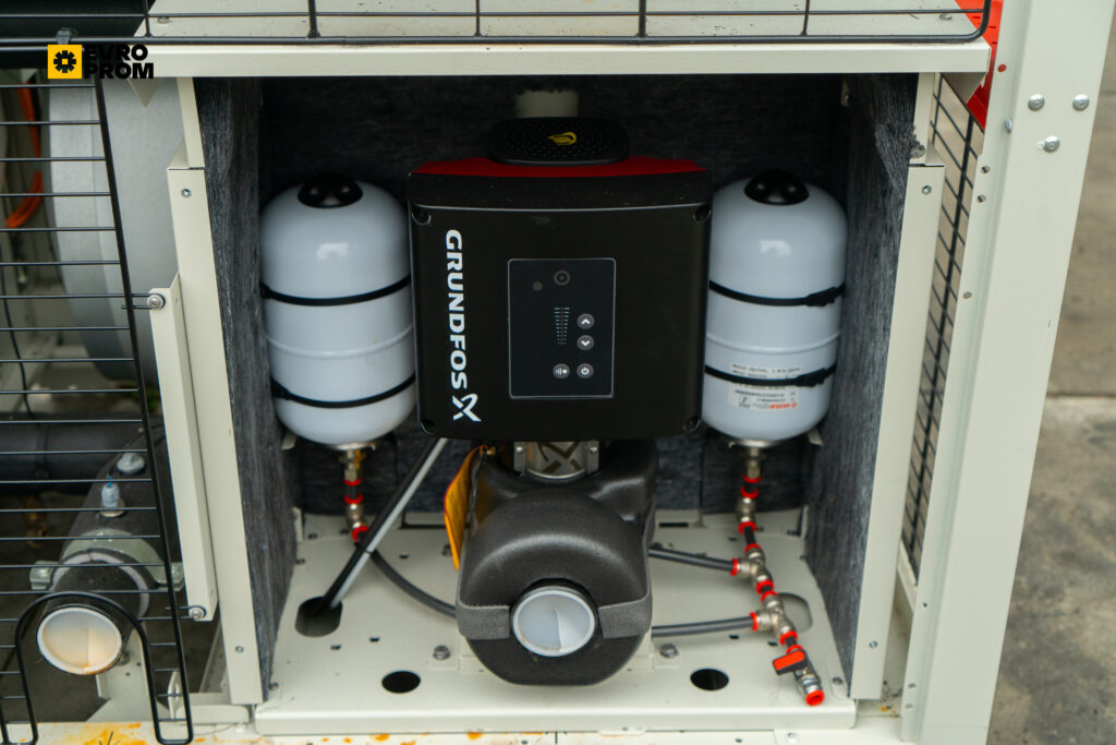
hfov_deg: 40.3
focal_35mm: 49
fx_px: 1519
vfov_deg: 27.5
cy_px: 372
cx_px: 558
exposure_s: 1/100
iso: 400
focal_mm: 49
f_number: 4.5
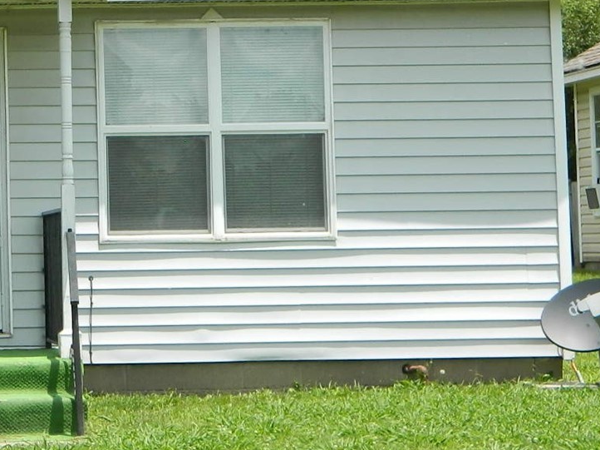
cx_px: -82
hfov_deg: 15.3
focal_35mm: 125
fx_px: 2166
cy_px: 159
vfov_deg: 11.8
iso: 80
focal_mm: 8.4
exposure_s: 1/500
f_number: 3.6
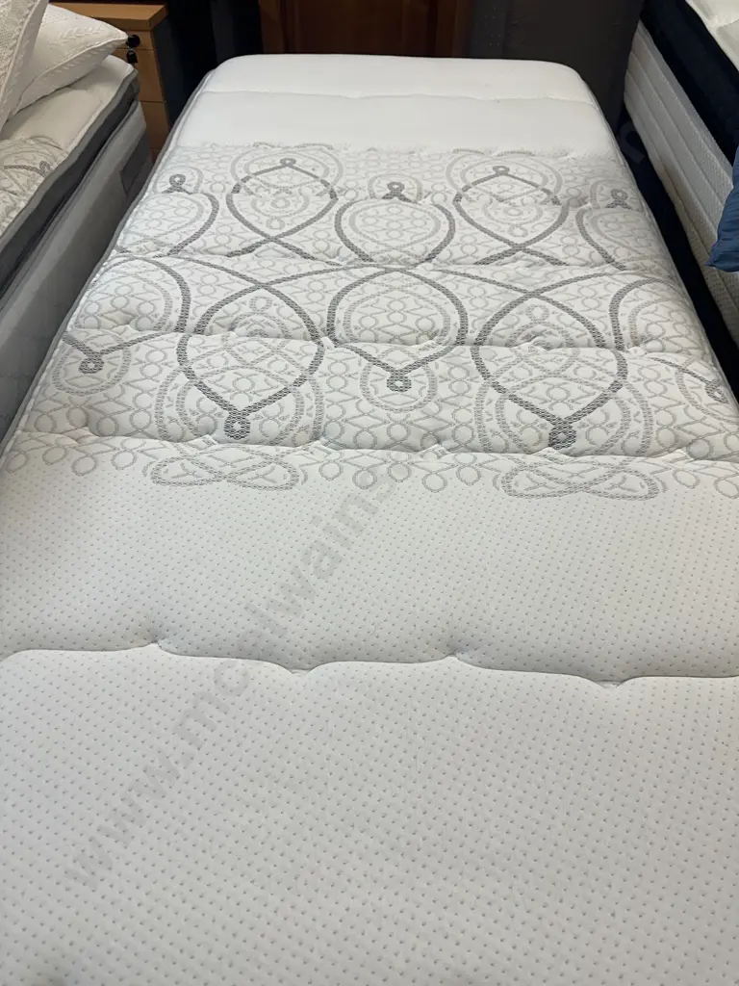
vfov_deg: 71.6
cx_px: 370
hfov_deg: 56.8
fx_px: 683
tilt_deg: -49.0
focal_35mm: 24
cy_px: 493
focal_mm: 6.86
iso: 64
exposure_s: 1/100
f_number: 1.78
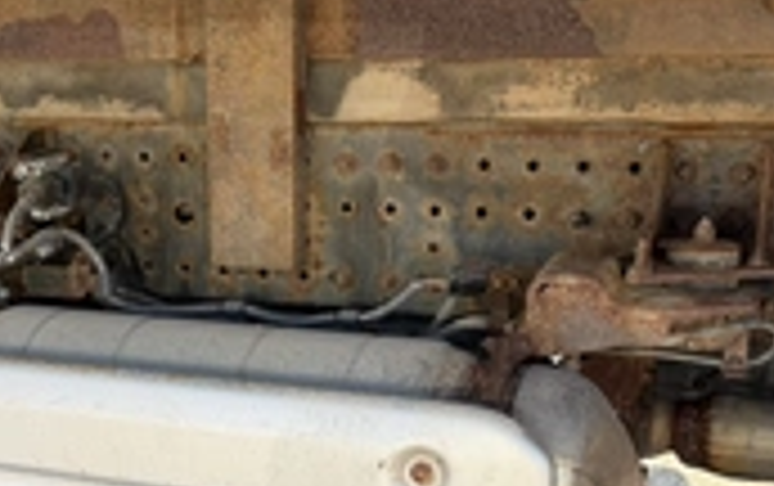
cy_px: 392
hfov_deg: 33.9
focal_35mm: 59
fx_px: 1246
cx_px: 207
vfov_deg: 21.8
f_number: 1.78
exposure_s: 1/575
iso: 100
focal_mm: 6.76
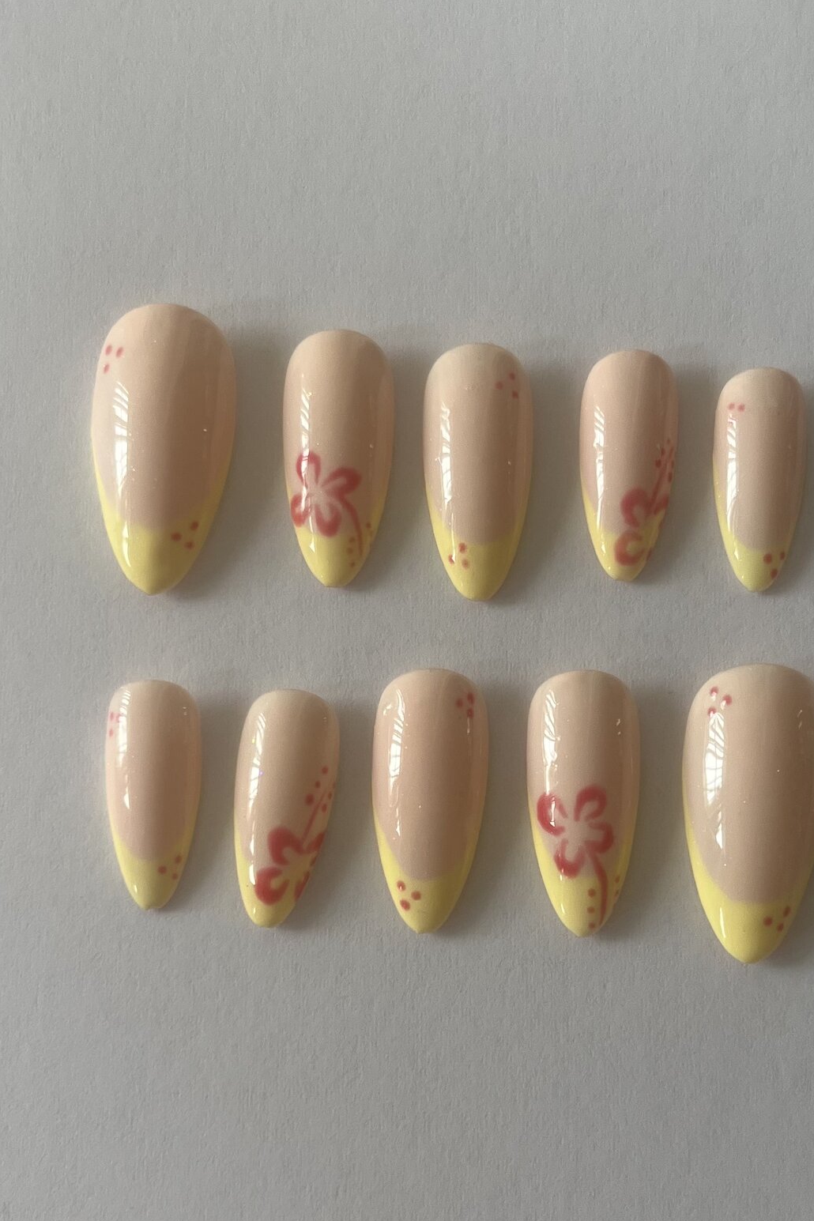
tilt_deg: -82.8
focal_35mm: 28
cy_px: 617
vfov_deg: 65.5
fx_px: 950
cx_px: 473
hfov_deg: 46.2
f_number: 1.6
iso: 50
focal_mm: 5.1
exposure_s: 1/121
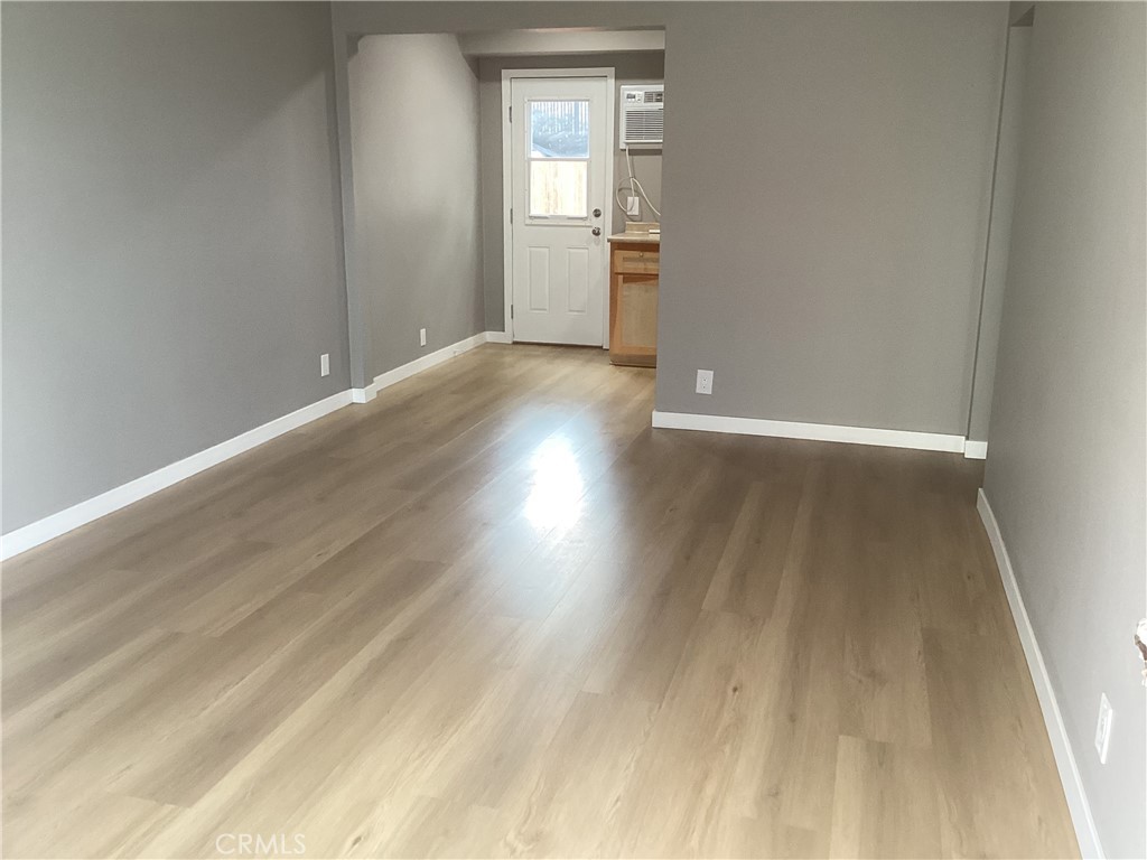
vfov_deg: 45.4
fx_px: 1027
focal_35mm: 31
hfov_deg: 58.4
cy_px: 430
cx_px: 574
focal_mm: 3.3
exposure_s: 1/60
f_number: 2.4
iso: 100
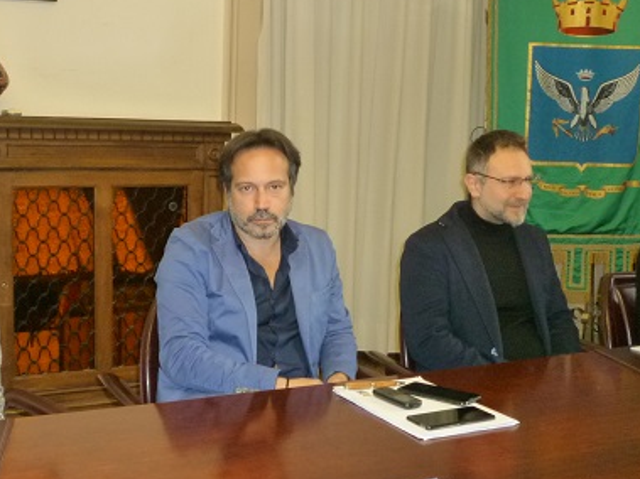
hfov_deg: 38.9
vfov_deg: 29.7
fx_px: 906
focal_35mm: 49
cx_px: 282
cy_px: 245
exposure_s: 1/30
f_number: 3.3
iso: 320
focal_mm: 5.2
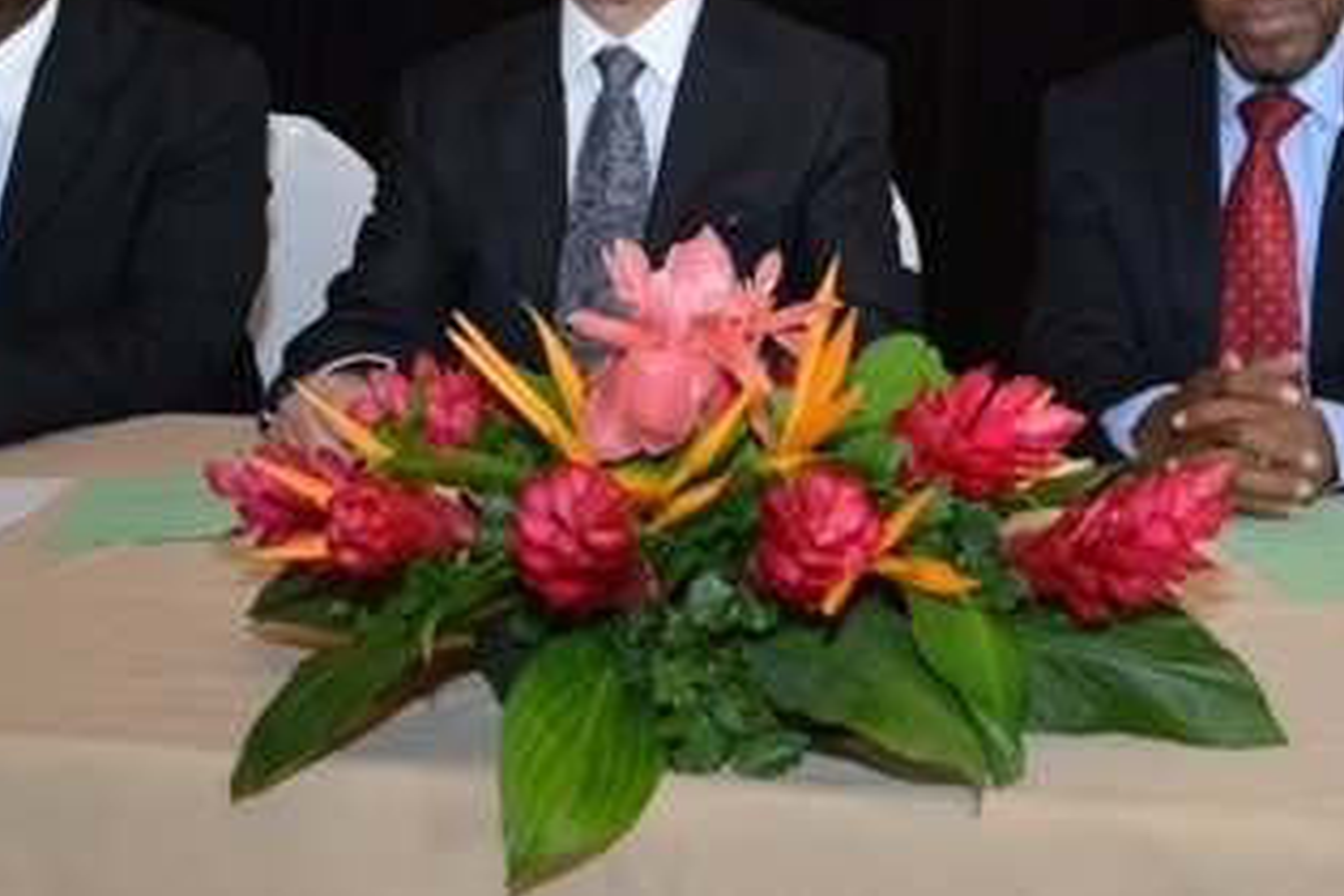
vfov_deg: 21.7
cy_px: 58
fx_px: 2277
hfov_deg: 32.4
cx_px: 981
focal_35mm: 61
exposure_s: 1/60
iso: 3200
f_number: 11
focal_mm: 30
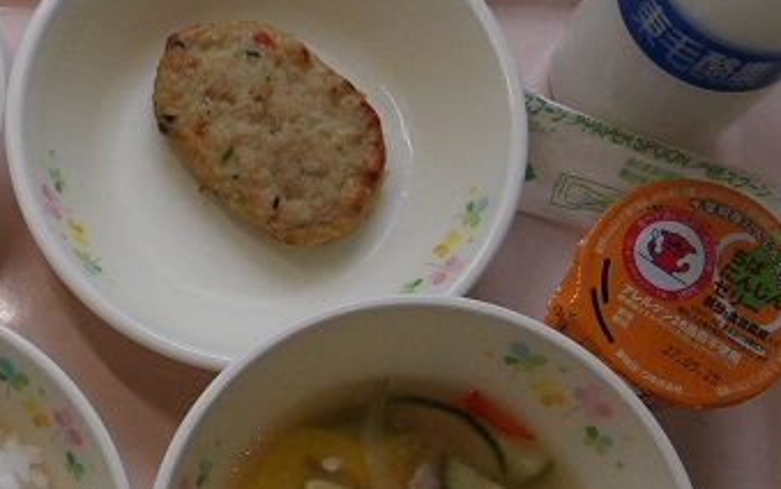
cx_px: 138
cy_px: 427
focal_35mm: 54
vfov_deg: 23.4
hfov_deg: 36.1
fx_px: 1150
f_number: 10.4
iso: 453
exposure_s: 1/60
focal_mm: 4.9
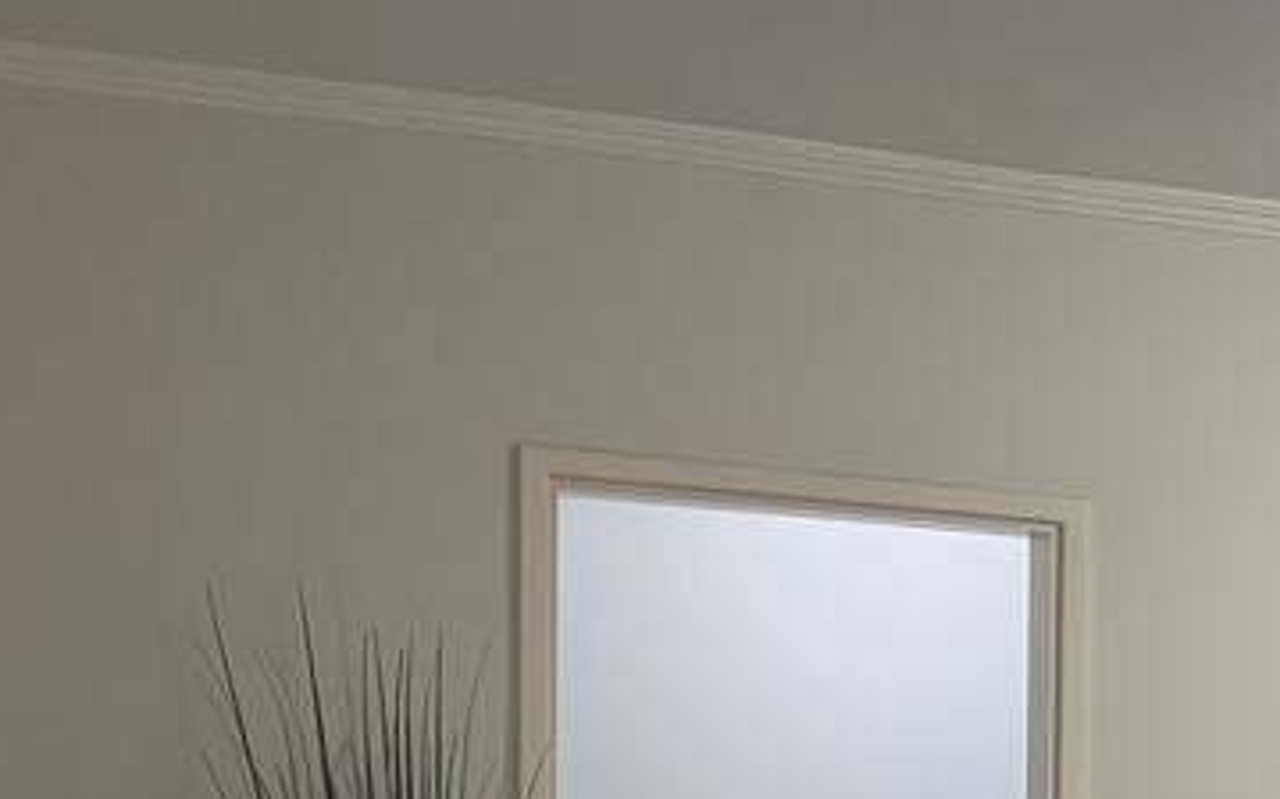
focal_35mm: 102
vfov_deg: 12.1
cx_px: 1861
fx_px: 3557
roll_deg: -1.7
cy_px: 1263
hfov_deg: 18.3
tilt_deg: -3.9
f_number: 1.78
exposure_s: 1/60
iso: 320
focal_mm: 6.76
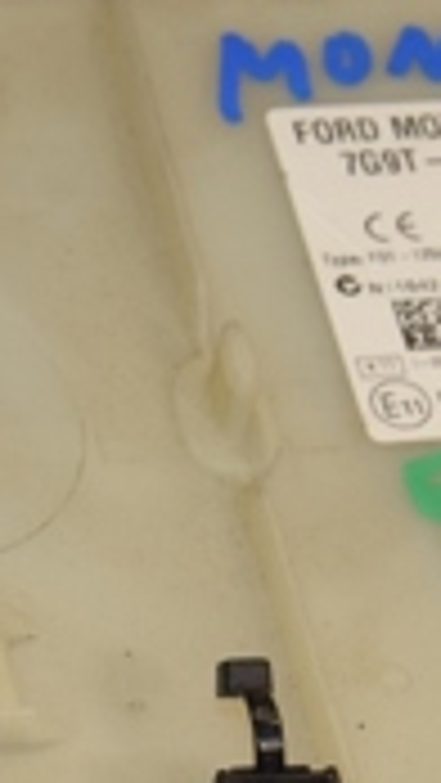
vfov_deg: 7.8
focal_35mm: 278
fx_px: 5774
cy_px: 572
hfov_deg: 4.4
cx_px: 32
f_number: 10
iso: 800
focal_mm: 48
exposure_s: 1/200
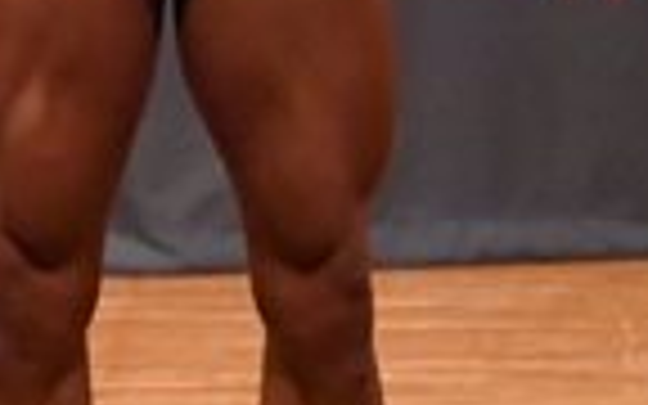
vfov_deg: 1.1
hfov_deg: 1.7
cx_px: -781
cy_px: -130
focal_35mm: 1231
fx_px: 21740
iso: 9000
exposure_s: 1/400
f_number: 5.6
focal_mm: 150
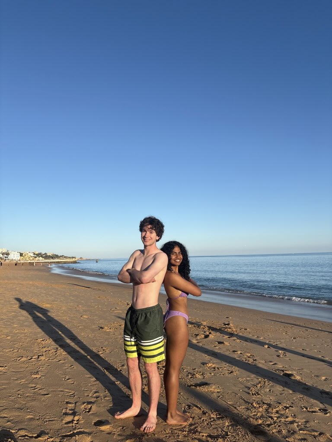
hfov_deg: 53.1
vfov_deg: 67.3
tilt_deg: +6.9
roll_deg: +1.8
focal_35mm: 26
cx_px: 166
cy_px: 221
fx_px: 332
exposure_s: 1/2985
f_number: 1.6
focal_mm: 5.96
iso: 50
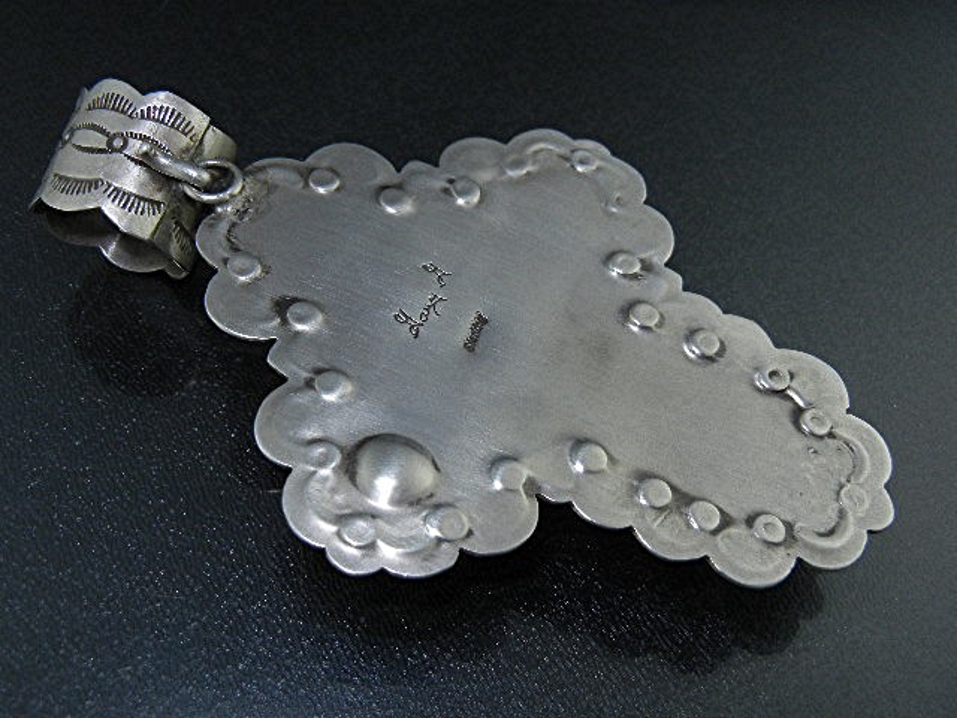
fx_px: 1078
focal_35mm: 39
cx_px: 478
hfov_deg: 47.9
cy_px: 359
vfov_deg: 36.8
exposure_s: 1/30
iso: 374
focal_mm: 7.1
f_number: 7.4
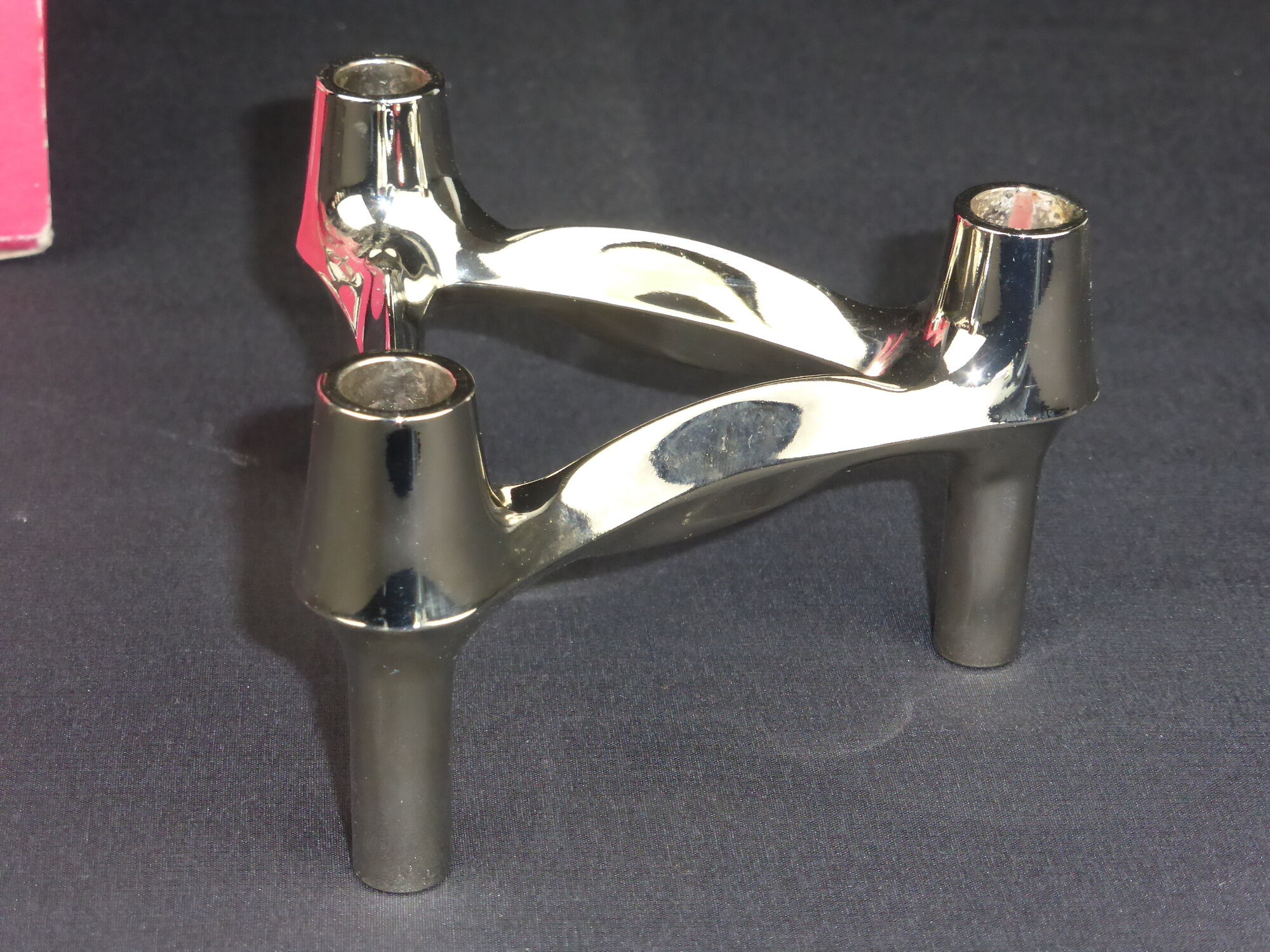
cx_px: 635
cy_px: 476
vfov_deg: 17.4
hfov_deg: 23.0
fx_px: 3119
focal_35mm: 85
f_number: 5.2
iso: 400
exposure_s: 1/60
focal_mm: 15.1
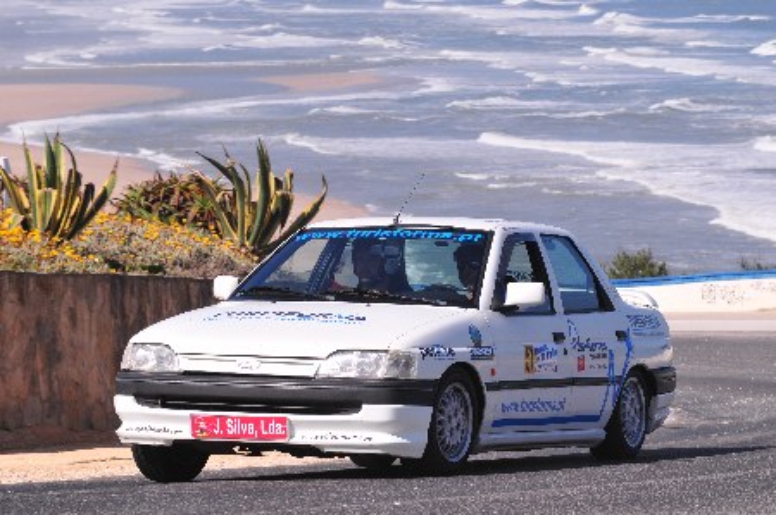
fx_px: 3617
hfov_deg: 12.2
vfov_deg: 8.2
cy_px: 258
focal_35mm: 168
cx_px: 388
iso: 250
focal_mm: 112
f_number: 6.3
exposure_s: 1/800
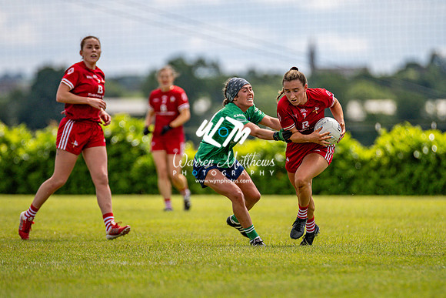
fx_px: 5722
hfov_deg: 4.5
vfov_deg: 3.0
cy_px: 148
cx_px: 273
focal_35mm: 462
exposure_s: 1/6400
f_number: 2.8
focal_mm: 300
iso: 140
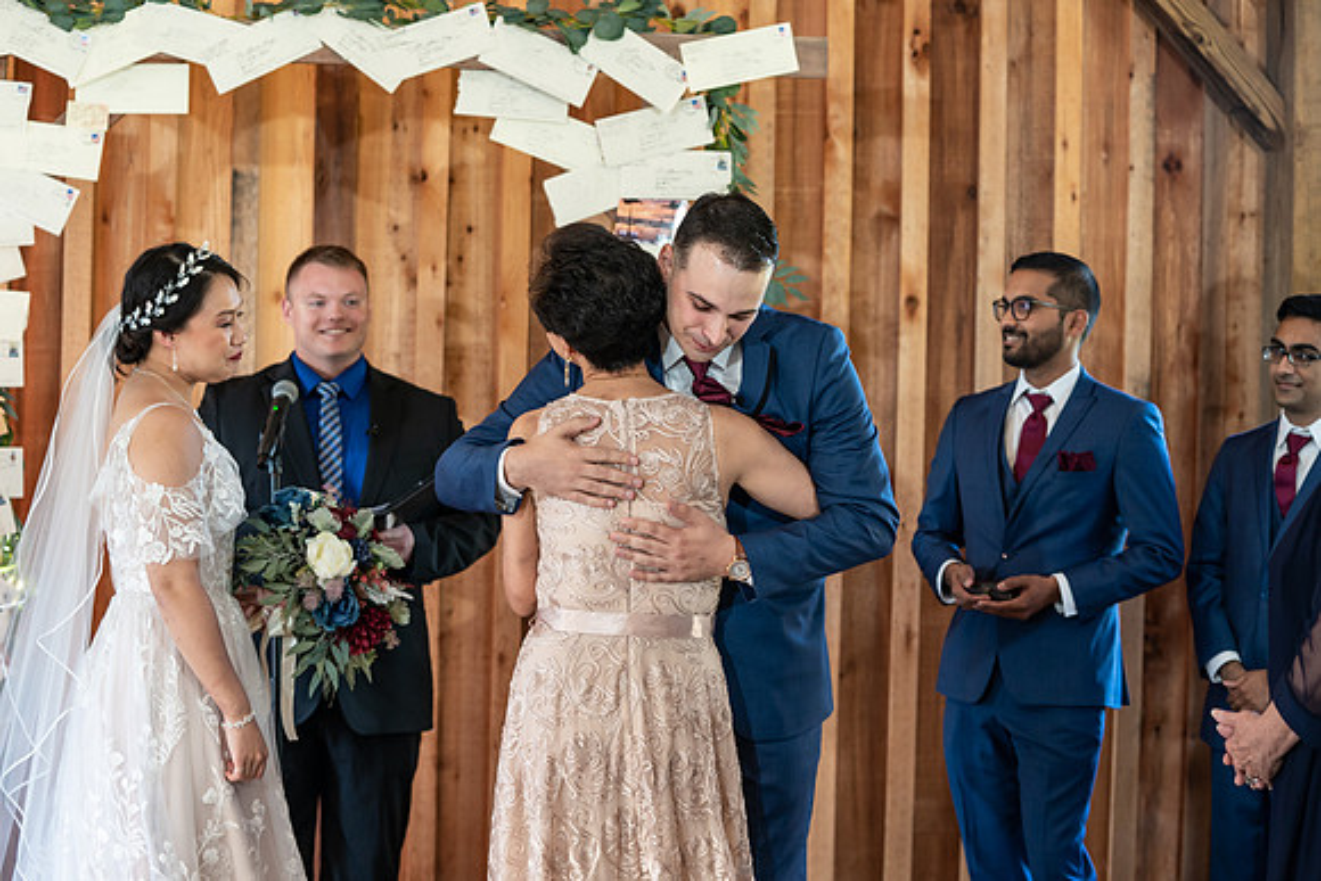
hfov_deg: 28.4
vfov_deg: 19.2
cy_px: 440
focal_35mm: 71
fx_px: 2608
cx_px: 660
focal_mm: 70
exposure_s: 1/200
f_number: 4
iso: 1000
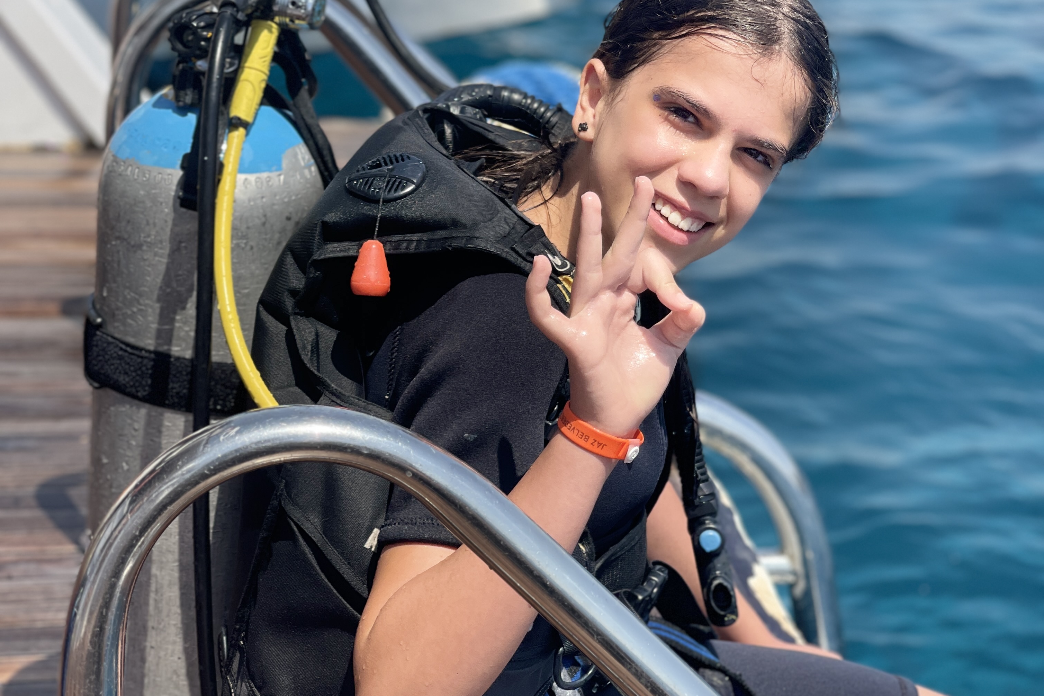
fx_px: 2581
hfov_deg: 22.9
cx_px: 523
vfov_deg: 15.3
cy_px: 293
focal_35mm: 89
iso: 32
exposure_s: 1/1410
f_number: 2.2
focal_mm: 7.5
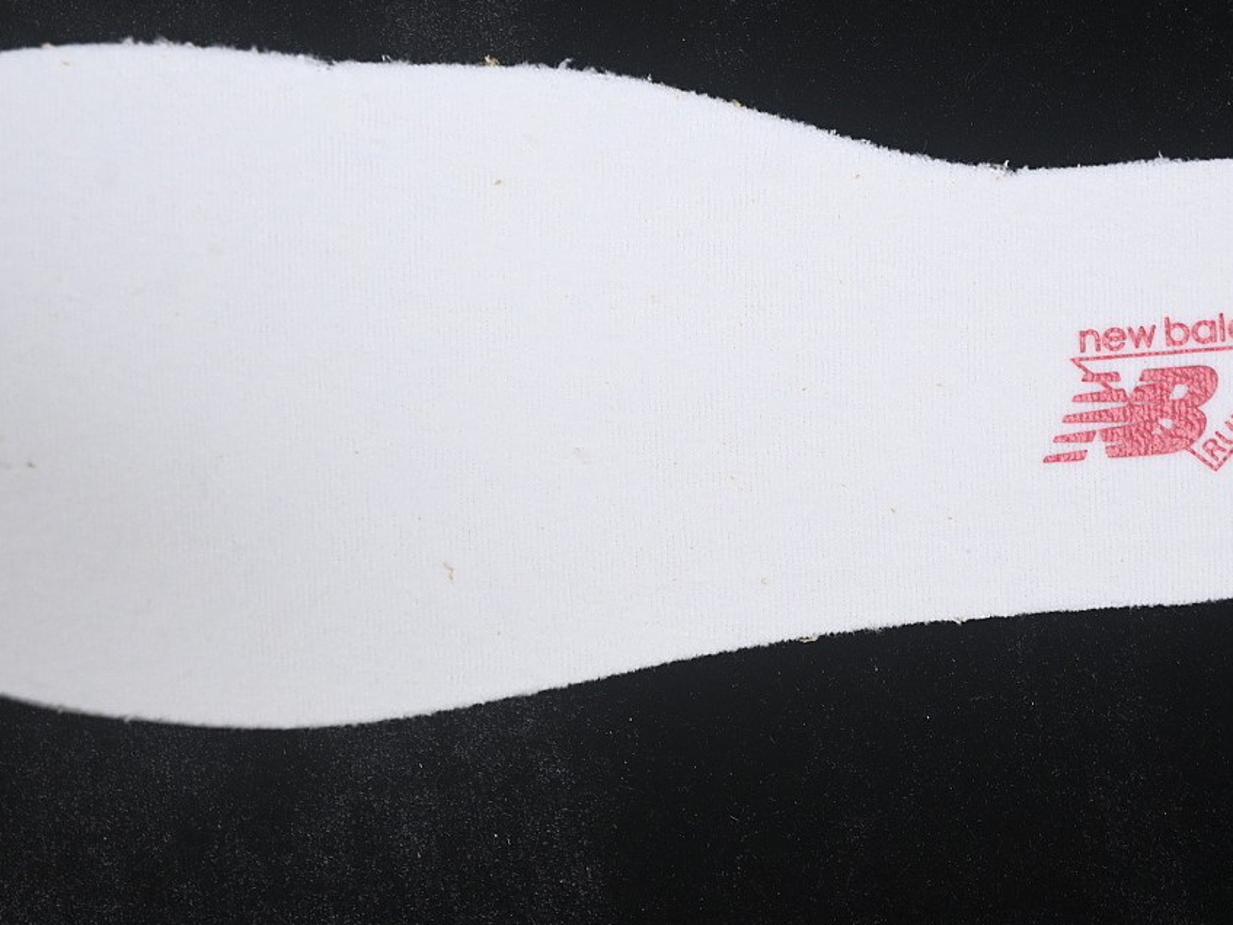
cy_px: 434
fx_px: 3277
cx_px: 636
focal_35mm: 92
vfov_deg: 16.1
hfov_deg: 21.3
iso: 160
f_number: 7.1
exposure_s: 1/80
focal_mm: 50
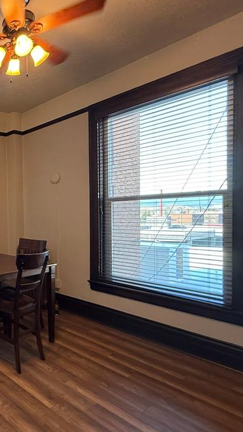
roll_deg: +2.1
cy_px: 222
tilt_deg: -1.1
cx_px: -58
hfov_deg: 36.4
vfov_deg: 78.7
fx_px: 263
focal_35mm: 23
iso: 250
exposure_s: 1/60
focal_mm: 2.22
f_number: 2.2
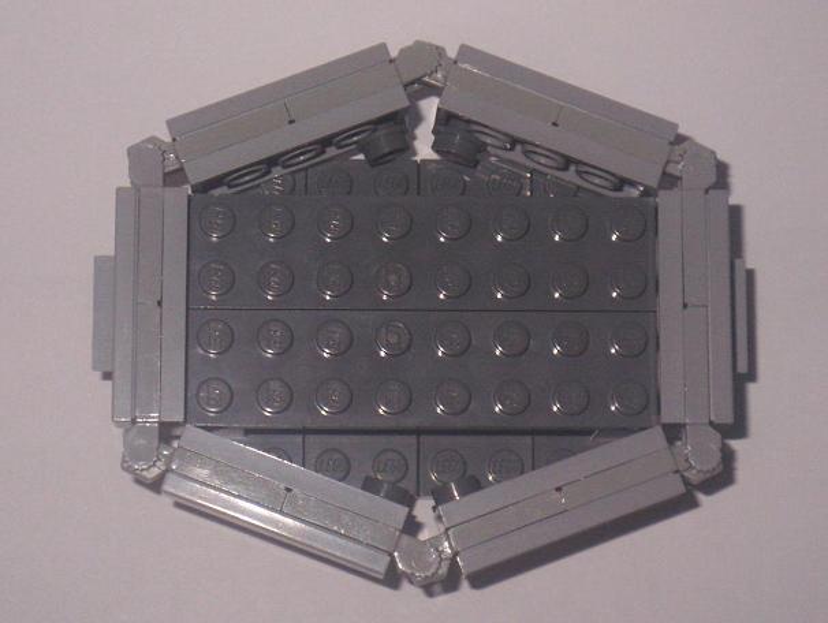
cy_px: 312
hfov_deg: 20.8
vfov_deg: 15.8
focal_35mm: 94
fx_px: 2251
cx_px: 414
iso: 125
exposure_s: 1/100
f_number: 4.3
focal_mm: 15.4
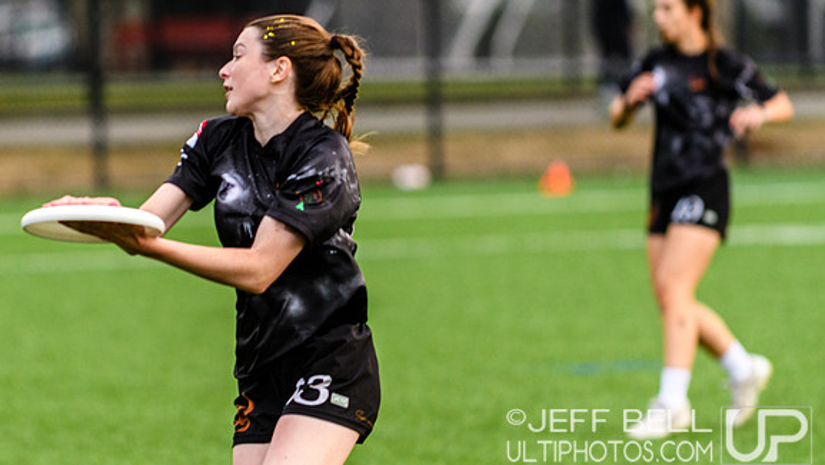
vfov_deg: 2.8
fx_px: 9388
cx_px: 263
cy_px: 202
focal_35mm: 429
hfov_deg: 5.0
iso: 250
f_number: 3.2
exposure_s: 1/1250
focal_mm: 200
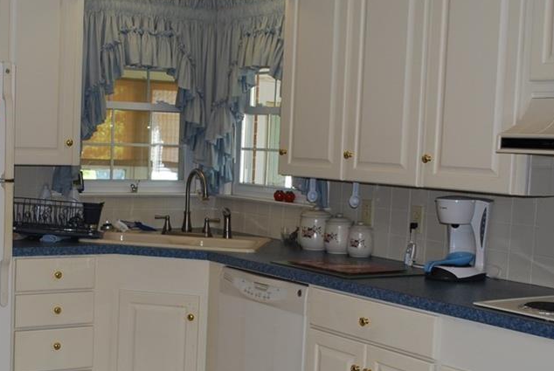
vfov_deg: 21.6
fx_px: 971
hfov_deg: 31.5
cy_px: 226
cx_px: 162
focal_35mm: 63
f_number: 4.2
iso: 200
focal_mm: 26
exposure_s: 1/60
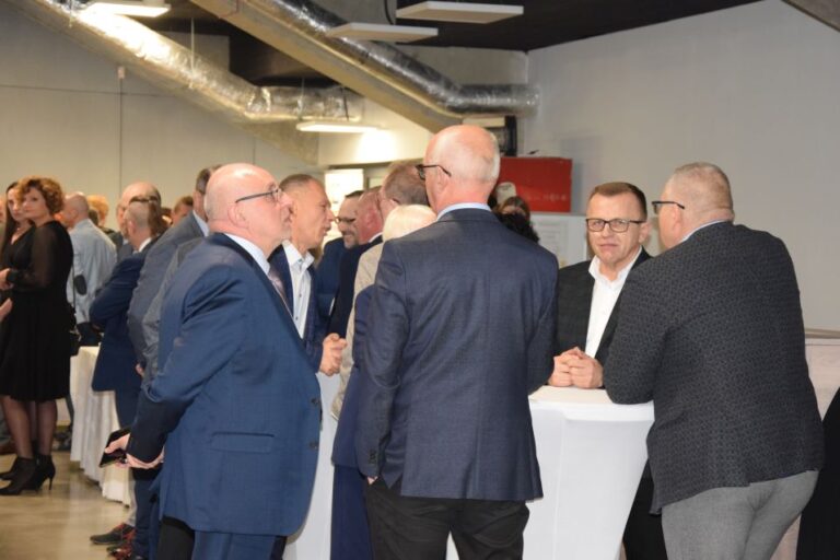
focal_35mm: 87
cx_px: 420
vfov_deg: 15.7
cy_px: 280
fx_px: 2030
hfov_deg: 23.4
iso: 2200
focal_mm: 58
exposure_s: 1/60
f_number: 5
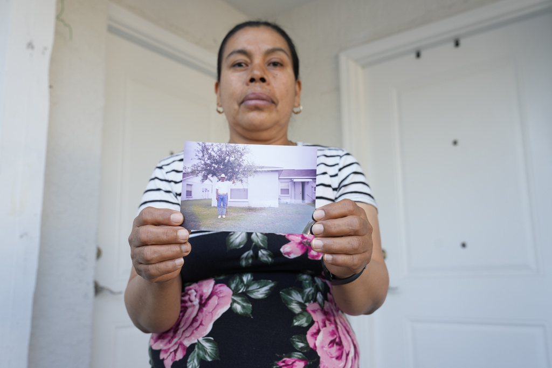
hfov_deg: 57.2
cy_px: 184
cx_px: 276
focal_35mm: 33
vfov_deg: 39.9
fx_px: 506
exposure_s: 1/125
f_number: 5
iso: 400
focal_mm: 33
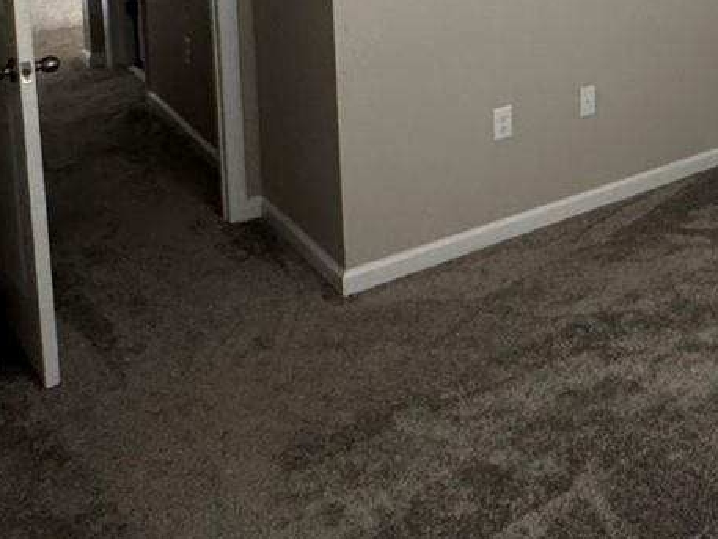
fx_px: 1017
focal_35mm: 49
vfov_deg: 26.2
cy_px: -119
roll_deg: -0.9
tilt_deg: -7.5
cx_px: 748
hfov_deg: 34.7
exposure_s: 1/60
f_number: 2.2
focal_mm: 2.22
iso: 640
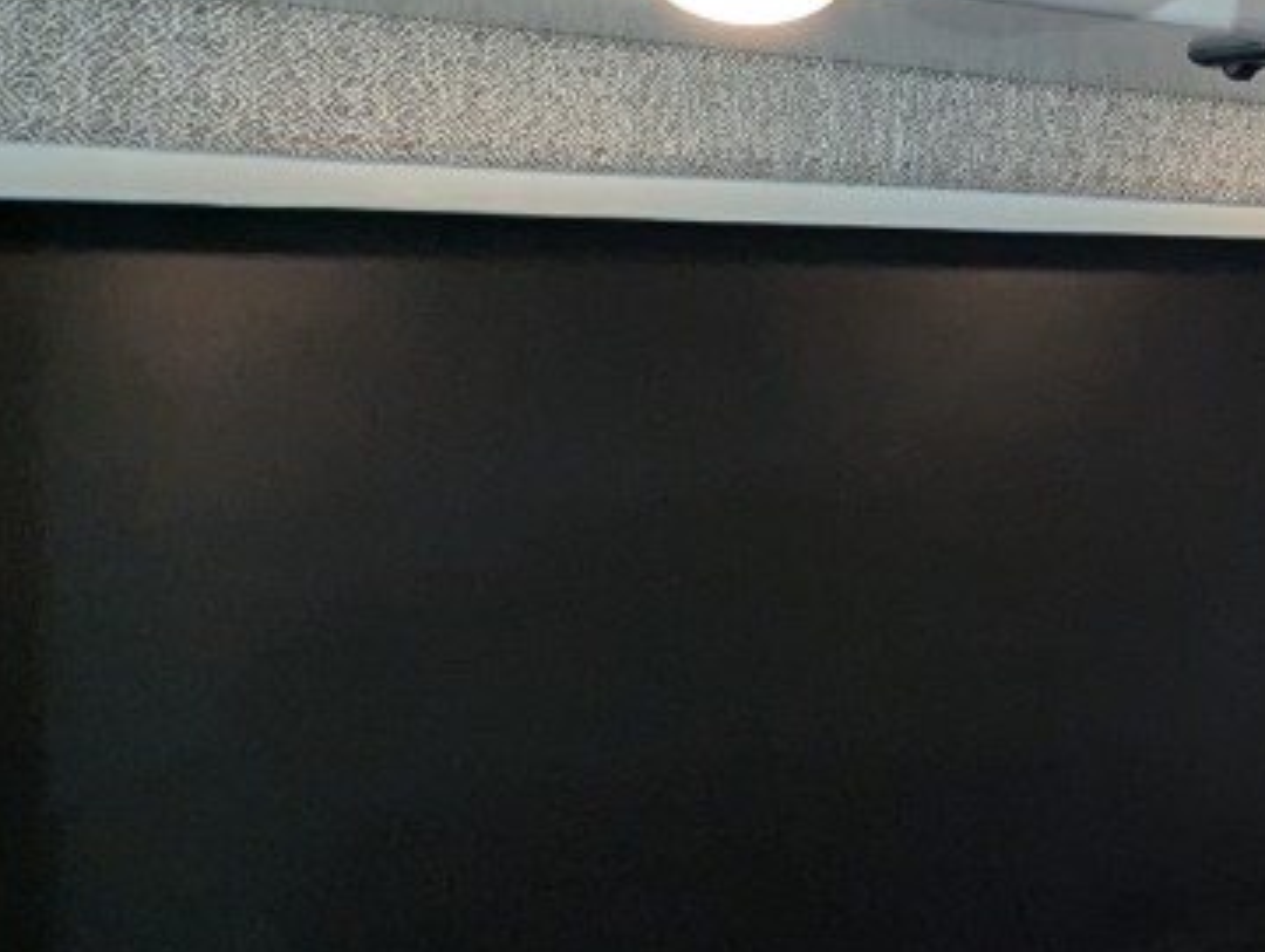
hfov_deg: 27.8
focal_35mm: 62
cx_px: 1460
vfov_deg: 23.7
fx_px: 2269
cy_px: 450
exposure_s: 1/241
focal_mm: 2.35
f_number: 2.2
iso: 189
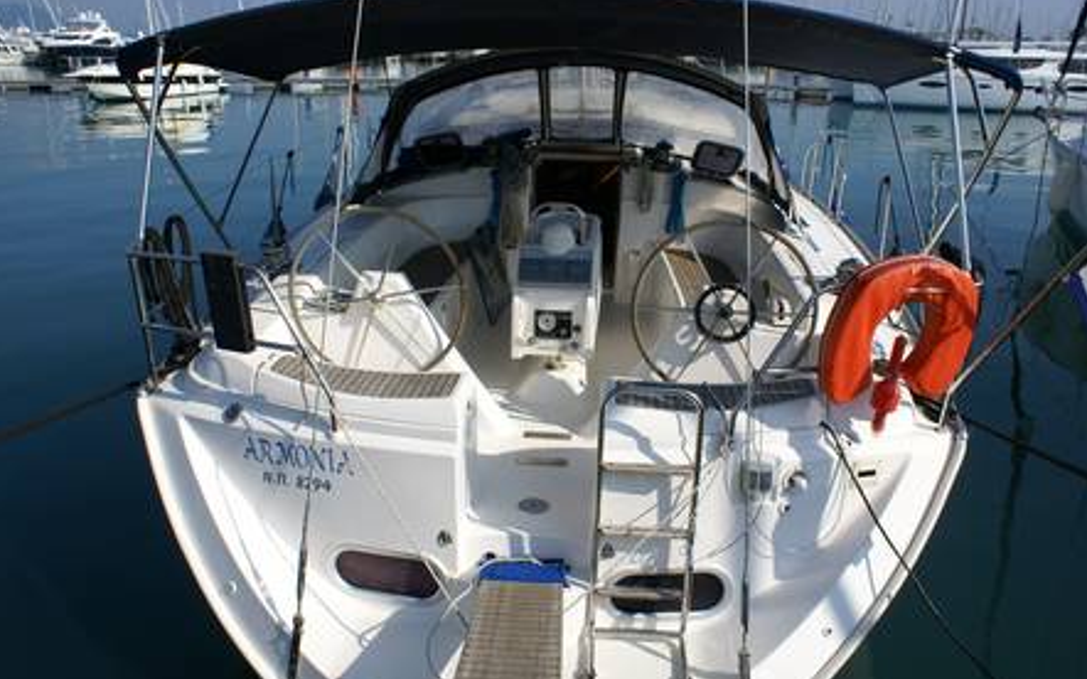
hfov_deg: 66.5
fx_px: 829
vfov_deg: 44.5
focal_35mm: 28
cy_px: 357
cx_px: 541
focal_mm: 18
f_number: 10
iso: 100
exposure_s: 1/250
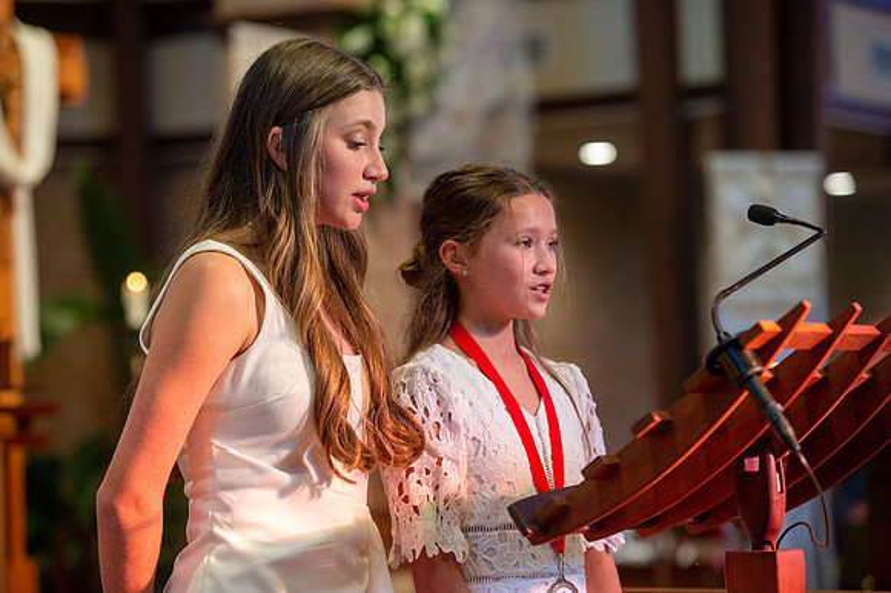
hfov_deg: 17.1
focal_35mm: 120
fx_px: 2968
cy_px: 296
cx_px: 446
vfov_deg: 11.4
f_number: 3.5
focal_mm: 120
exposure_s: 1/250
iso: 3200
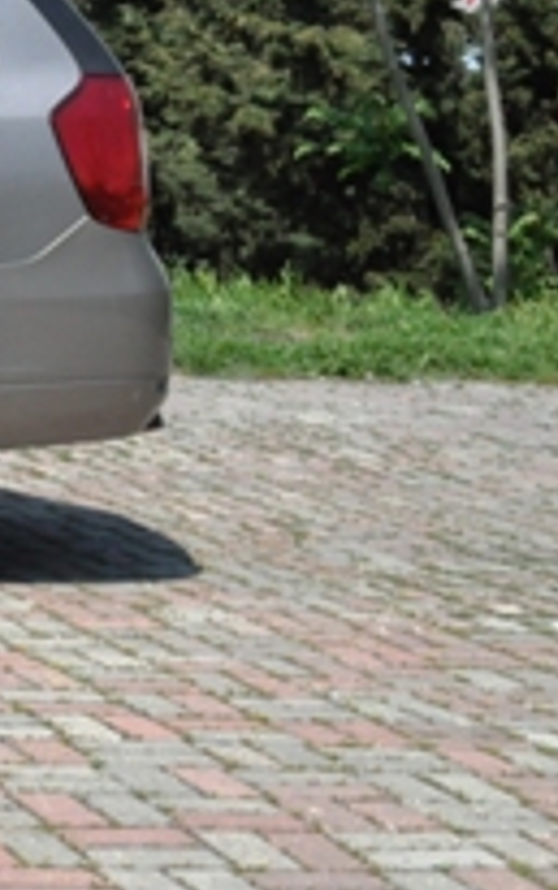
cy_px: 84
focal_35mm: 138
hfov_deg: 8.6
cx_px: -822
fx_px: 3343
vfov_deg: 15.0
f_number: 14
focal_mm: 29
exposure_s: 1/800
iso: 1250
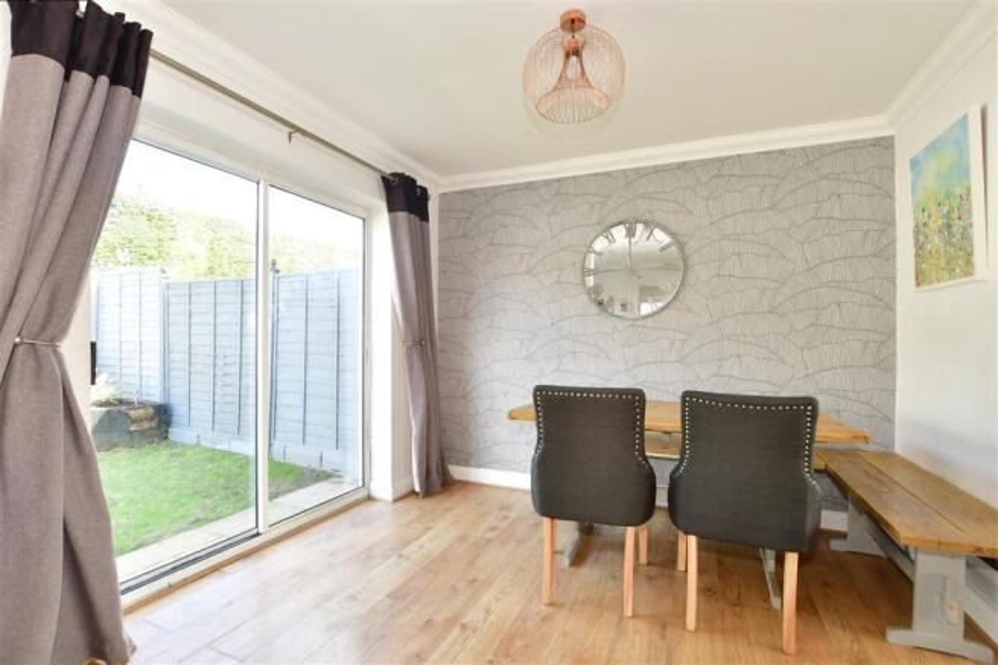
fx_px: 443
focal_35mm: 16
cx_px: 499
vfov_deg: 73.7
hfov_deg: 96.8
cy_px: 332
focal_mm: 11
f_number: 8
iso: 200
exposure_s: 1/10
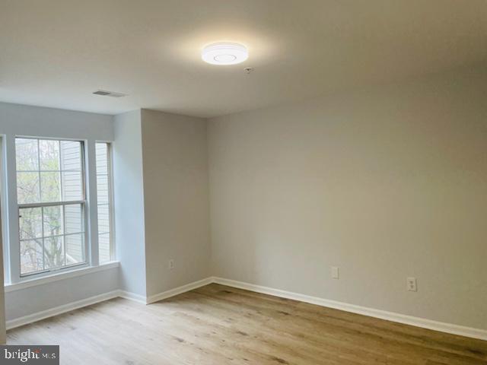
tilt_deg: +0.4
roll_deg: +2.6
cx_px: 244
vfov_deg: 53.1
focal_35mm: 26
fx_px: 366
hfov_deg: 67.3
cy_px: 182
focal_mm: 4.2
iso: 50
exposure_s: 1/120
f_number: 1.6
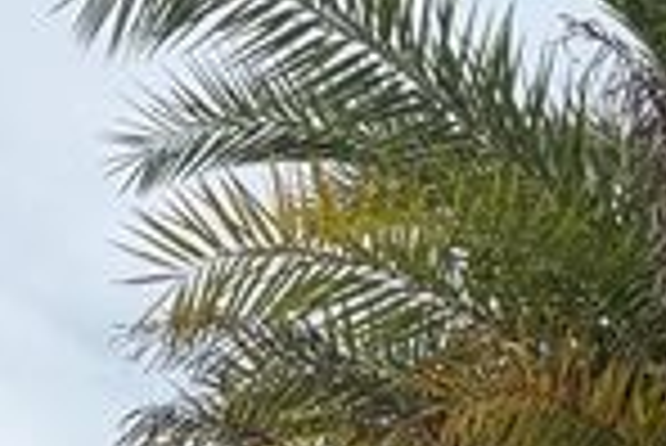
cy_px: 1005
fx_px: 1167
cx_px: 320
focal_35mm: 63
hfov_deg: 31.9
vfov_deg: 15.1
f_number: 2.2
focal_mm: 2.22
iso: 20
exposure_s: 1/1211
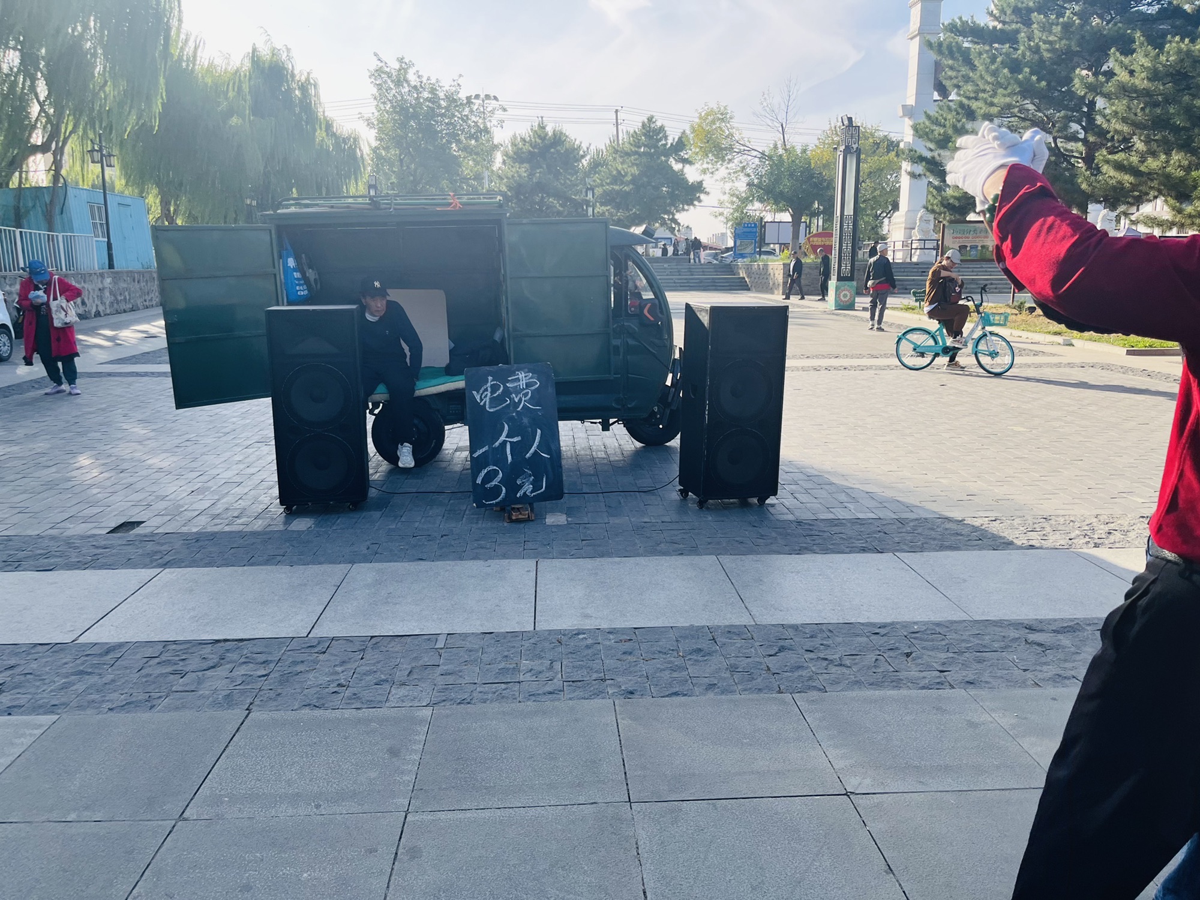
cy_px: 450
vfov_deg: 53.1
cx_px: 600
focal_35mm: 26
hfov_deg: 67.3
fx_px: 901
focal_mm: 5.1
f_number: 1.6
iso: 50
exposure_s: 1/1066
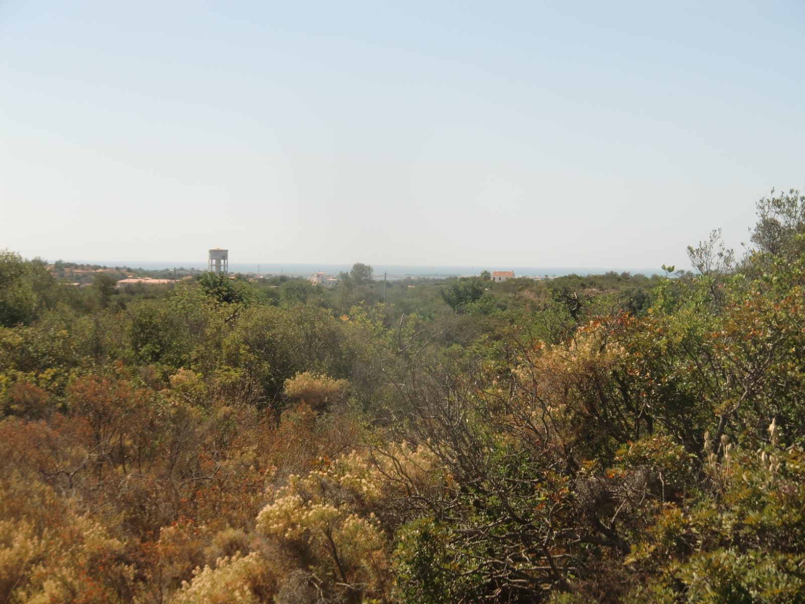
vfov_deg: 19.4
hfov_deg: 25.7
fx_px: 1767
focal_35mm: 76
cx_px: 402
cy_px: 302
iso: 64
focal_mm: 13.6
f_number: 4.6
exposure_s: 1/640
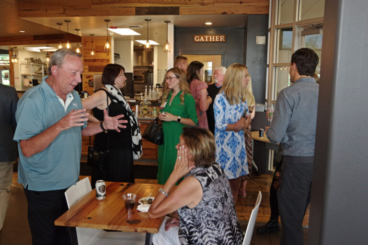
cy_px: 122
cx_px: 184
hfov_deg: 60.3
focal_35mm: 31
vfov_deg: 42.3
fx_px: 317
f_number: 7.1
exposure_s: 1/125
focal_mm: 21
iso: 1600
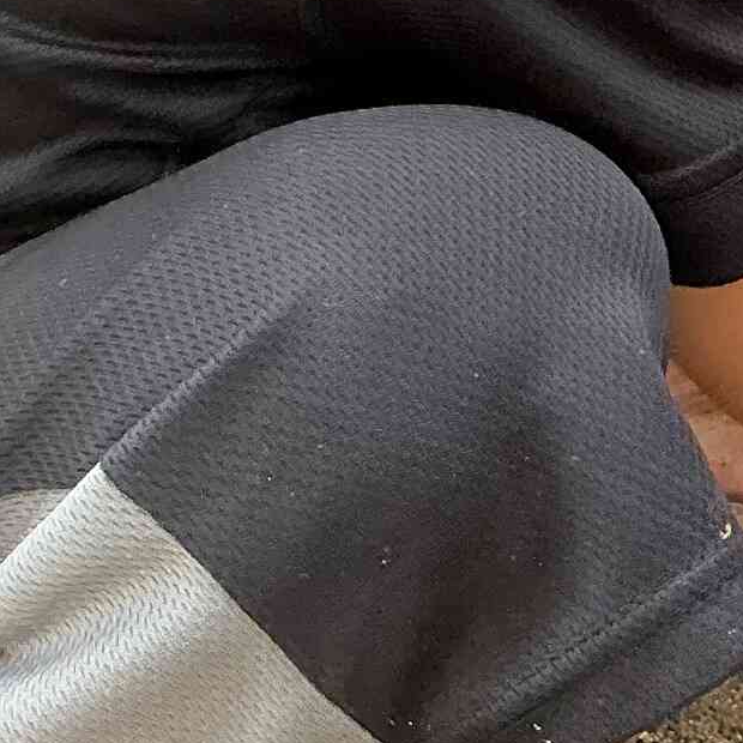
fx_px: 2914
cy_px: -228
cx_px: 1643
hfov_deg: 12.3
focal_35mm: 120
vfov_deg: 14.0
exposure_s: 1/709
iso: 25
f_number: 1.8
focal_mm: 3
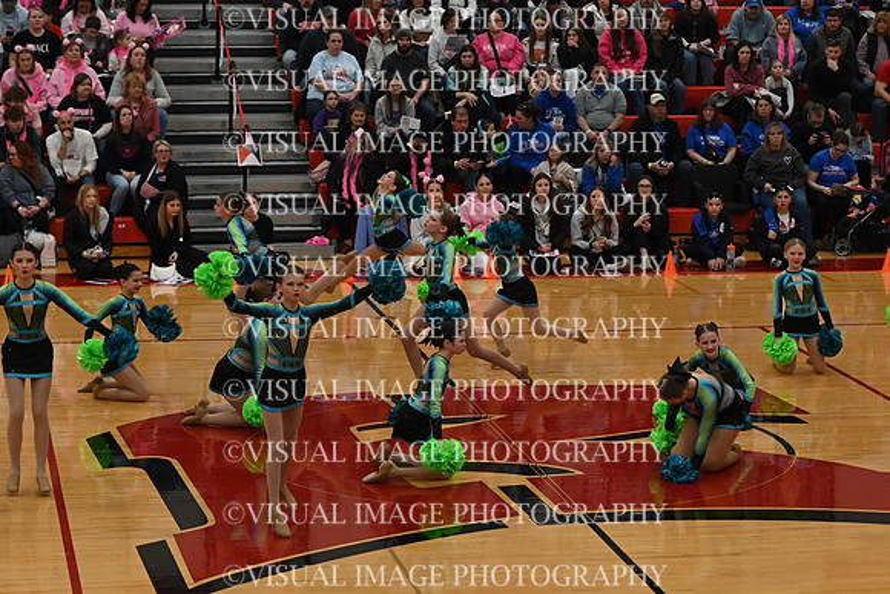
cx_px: 445
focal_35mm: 105
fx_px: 2596
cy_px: 297
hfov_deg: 19.5
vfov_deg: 13.0
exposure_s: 1/500
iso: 5000
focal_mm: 70
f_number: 4
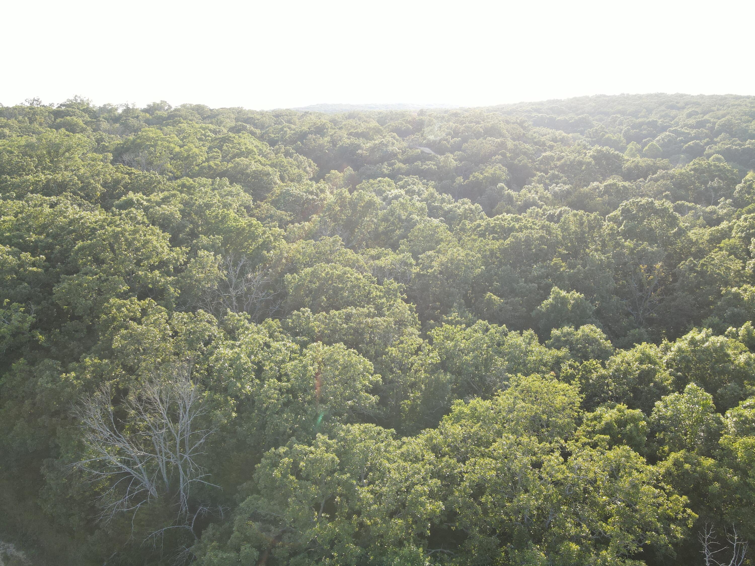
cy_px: 283
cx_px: 378
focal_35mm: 24
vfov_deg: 56.8
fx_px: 523
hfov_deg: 71.6
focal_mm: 4.5
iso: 100
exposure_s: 1/100
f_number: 2.8
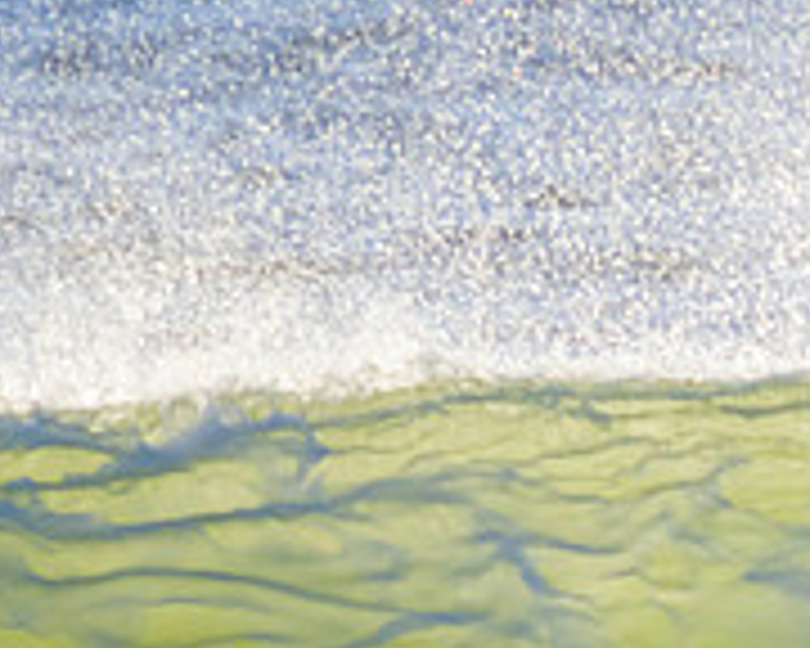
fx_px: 79614
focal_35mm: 3321
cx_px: 1571
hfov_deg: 0.6
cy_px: 724
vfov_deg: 0.5
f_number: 11
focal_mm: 800
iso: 640
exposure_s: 1/1000
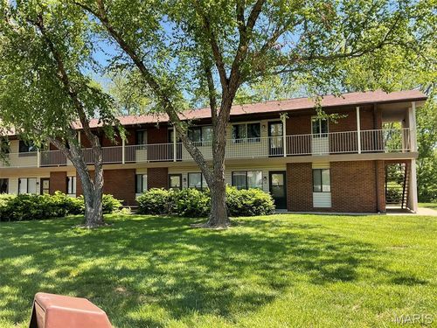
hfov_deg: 61.7
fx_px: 366
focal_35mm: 29
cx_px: 218
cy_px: 164
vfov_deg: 48.2
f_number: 1.8
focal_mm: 3
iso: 16
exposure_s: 1/386
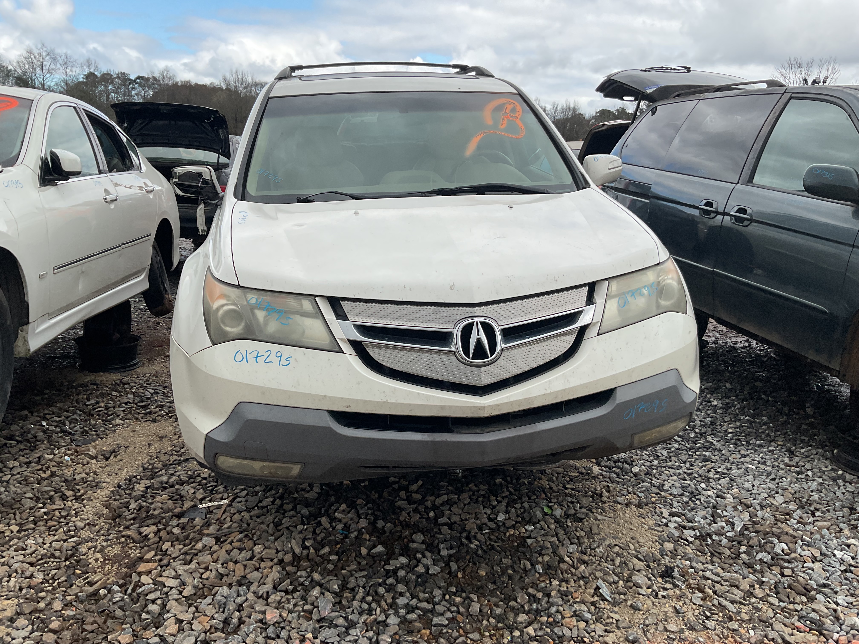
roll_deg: -0.9
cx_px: 430
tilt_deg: -14.3
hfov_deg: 61.7
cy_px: 322
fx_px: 720
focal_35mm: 29
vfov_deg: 48.2
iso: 16
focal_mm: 3
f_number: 1.8
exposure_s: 1/944
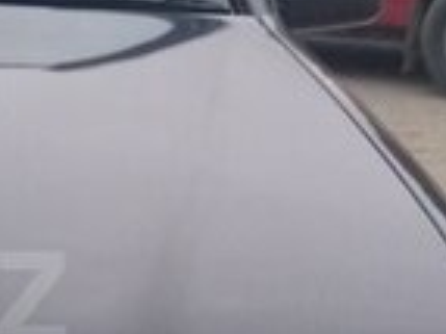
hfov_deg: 13.0
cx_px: -253
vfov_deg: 10.3
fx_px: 1841
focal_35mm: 143
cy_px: 298
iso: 64
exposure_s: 1/33
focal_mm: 3.3
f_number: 2.2
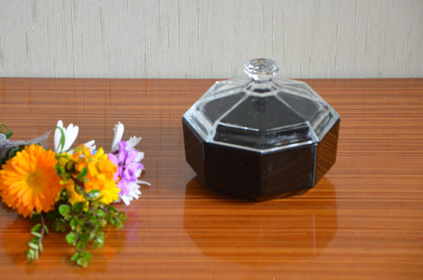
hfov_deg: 11.5
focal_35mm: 179
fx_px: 2094
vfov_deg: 7.7
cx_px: 186
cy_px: 126
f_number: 5.6
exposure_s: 1/50
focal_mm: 105
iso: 1600
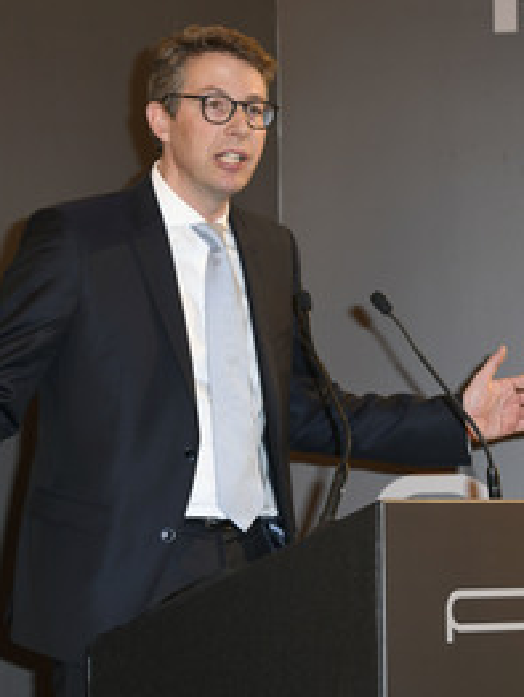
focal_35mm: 185
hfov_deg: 8.0
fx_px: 3728
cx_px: 464
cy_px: 351
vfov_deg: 10.7
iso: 800
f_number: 6.3
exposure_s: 1/100
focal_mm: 112
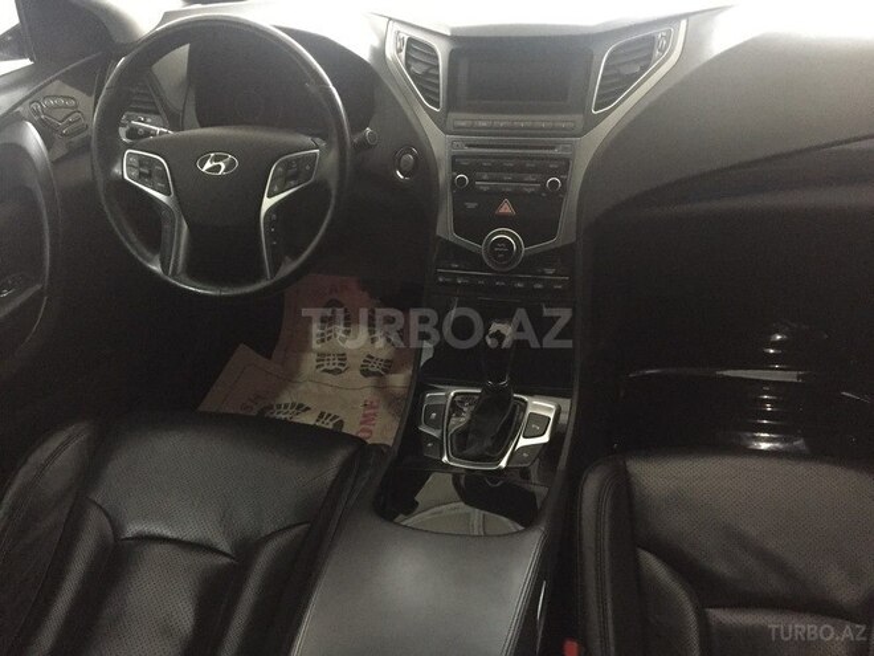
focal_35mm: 29
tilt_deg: -35.7
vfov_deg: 48.2
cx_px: 437
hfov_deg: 61.7
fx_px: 732
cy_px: 328
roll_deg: +3.9
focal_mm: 4.15
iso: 400
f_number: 2.2
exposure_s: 1/17
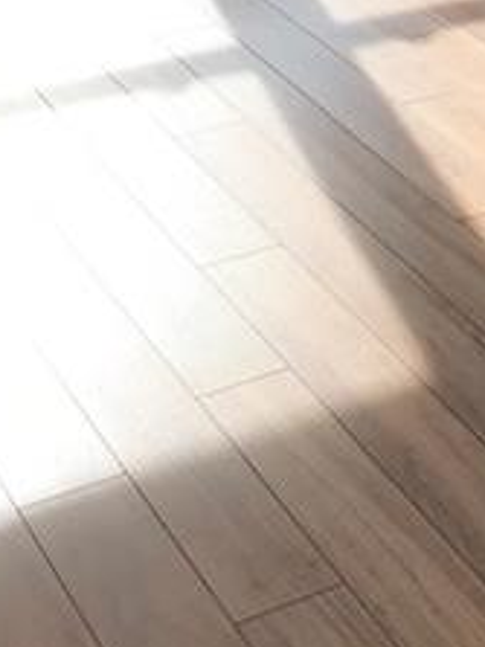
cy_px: -218
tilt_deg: -12.4
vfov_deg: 18.2
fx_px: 1870
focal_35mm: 100
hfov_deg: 13.9
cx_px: 706
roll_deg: -2.7
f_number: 2.2
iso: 25
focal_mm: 4.15
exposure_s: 1/232
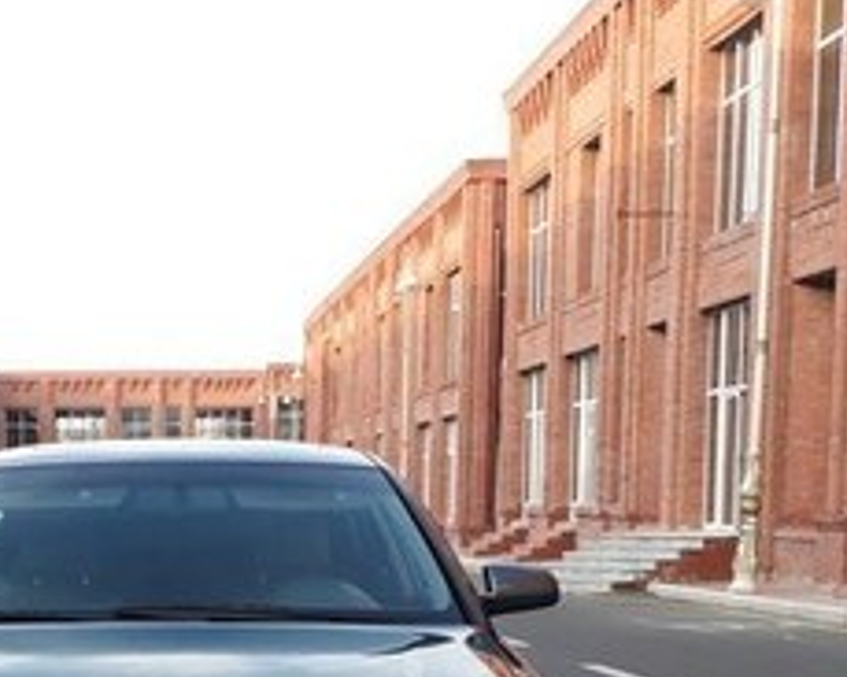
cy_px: 760
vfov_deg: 19.3
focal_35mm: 76
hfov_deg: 24.5
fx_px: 1904
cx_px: 129
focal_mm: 3.6
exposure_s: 1/113
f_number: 1.9
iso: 40
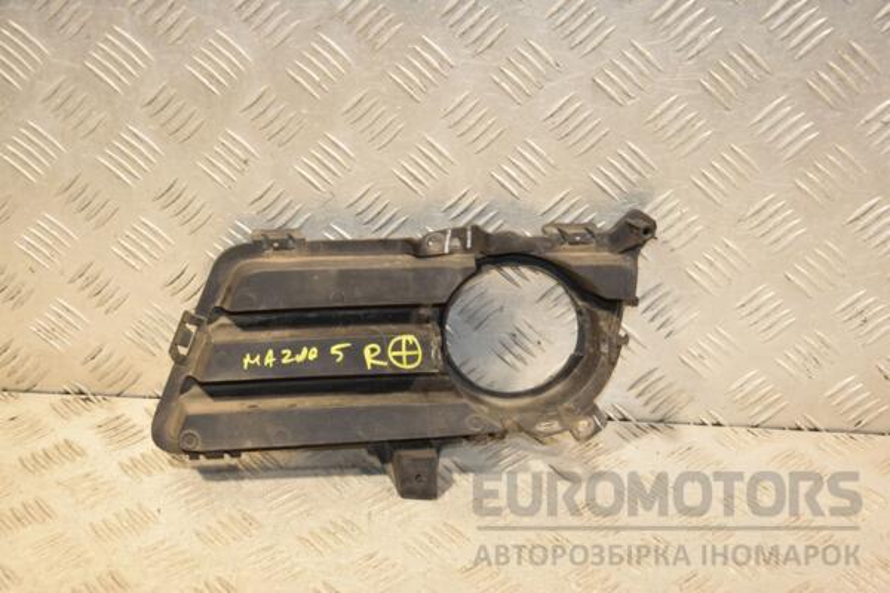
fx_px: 1669
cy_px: 296
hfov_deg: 29.9
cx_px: 445
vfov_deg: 20.2
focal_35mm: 68
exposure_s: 1/200
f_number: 5.6
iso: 800
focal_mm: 45
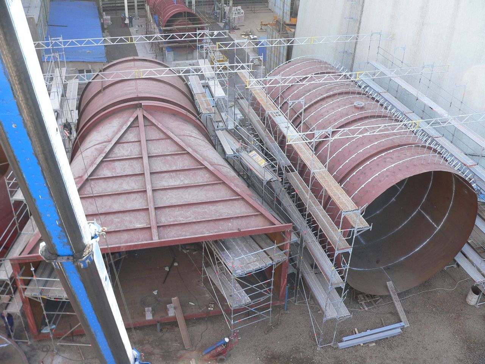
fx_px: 504
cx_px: 242
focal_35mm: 36
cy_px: 182
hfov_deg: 51.4
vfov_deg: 39.7
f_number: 2.8
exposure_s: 1/60
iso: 80
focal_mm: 6
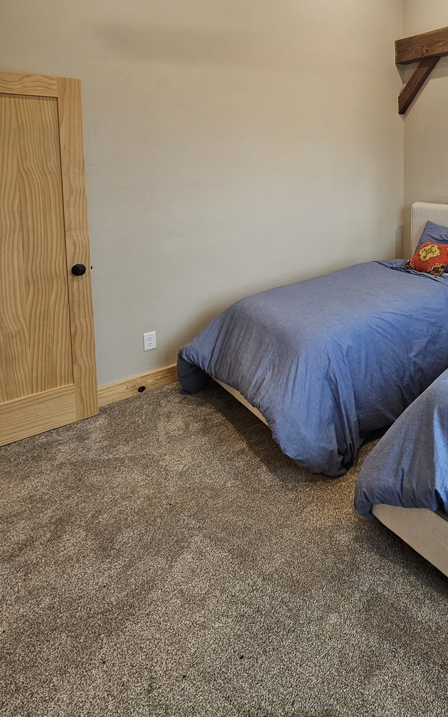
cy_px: 201
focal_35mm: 21
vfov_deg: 77.6
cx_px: 401
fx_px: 410
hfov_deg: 50.9
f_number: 2.2
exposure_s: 1/60
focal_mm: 2.2
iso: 160
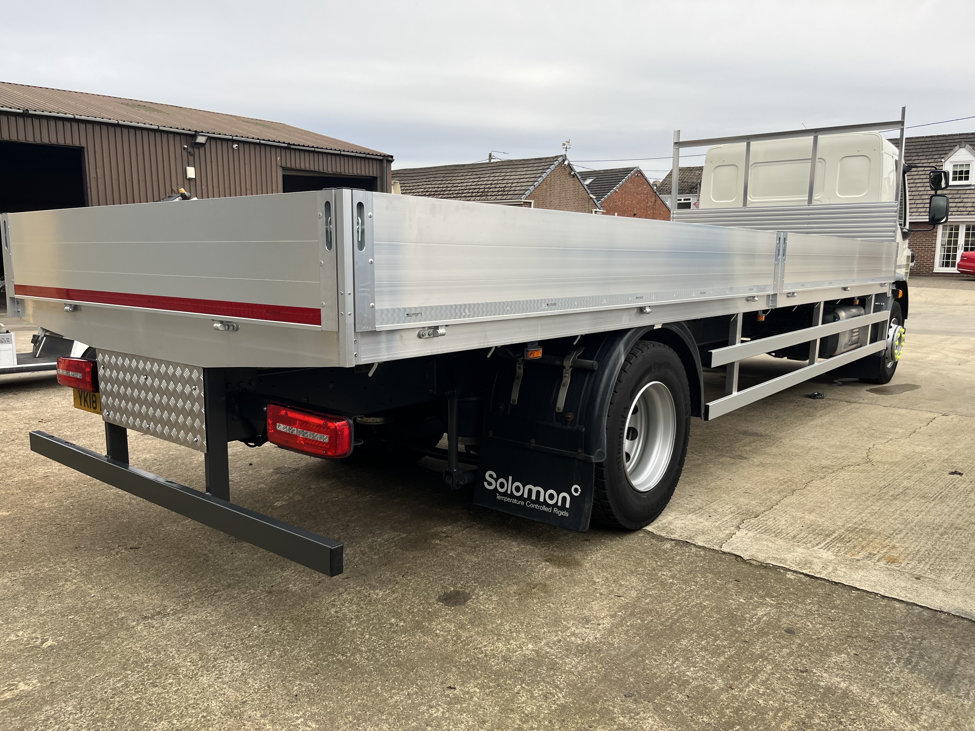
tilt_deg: -8.9
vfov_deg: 53.1
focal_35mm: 26
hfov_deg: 67.3
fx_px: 732
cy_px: 366
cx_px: 488
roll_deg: +0.4
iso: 50
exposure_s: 1/539
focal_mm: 5.1
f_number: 1.6
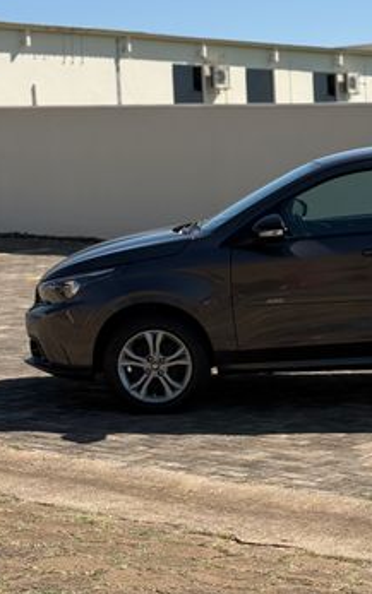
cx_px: 367
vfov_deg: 29.8
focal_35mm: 69
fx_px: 1119
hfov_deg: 18.4
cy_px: 298
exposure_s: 1/5208
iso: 64
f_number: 1.78
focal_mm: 6.76
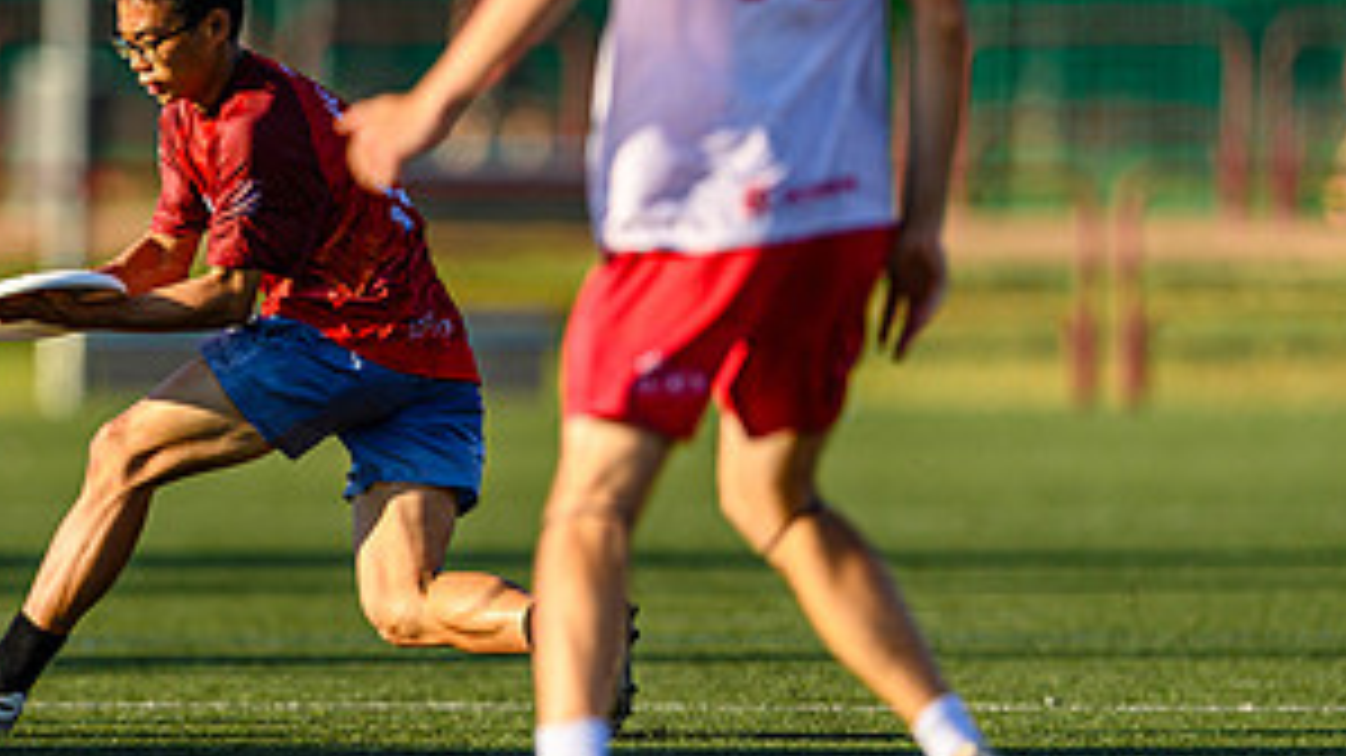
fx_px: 28973
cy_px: 286
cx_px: 86
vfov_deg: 1.5
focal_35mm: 812
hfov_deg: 2.7
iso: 100
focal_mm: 400
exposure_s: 1/1600
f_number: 3.2
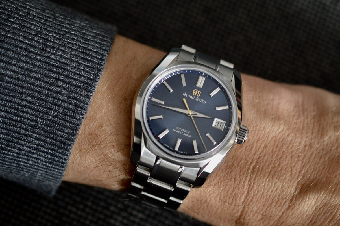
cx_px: 170
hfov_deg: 33.4
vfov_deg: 22.6
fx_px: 566
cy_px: 113
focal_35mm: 60
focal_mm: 40
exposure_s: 1/60
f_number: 3
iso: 1100
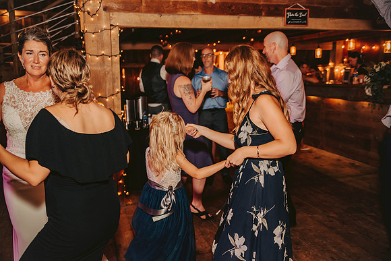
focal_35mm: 35
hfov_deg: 54.4
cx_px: 196
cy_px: 130
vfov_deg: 37.9
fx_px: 380
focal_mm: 35
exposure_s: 1/160
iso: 1000
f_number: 2.8
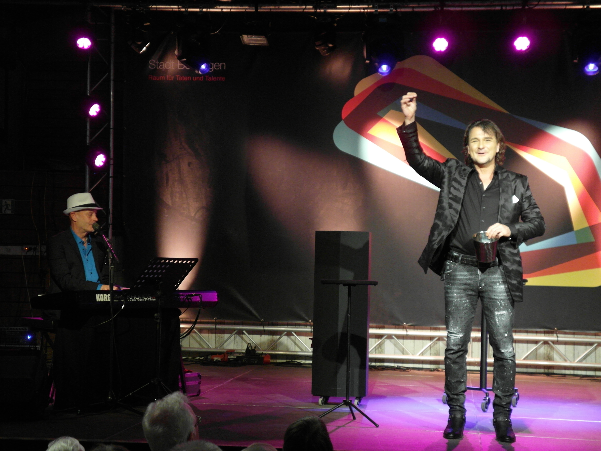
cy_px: 226
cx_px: 300
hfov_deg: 27.0
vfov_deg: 20.4
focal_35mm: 72
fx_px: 1250
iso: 400
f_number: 2.4
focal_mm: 15.6
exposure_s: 1/30
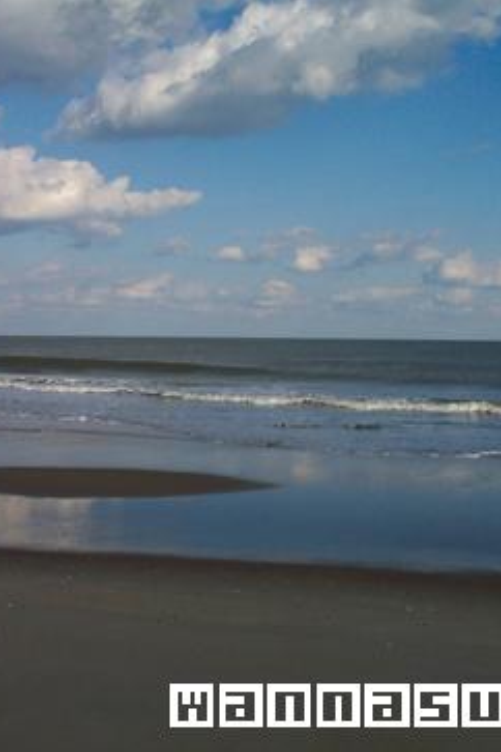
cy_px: 375
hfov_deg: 25.5
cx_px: 245
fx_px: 1106
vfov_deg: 37.5
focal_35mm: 53
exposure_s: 1/350
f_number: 9.5
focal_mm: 7.5
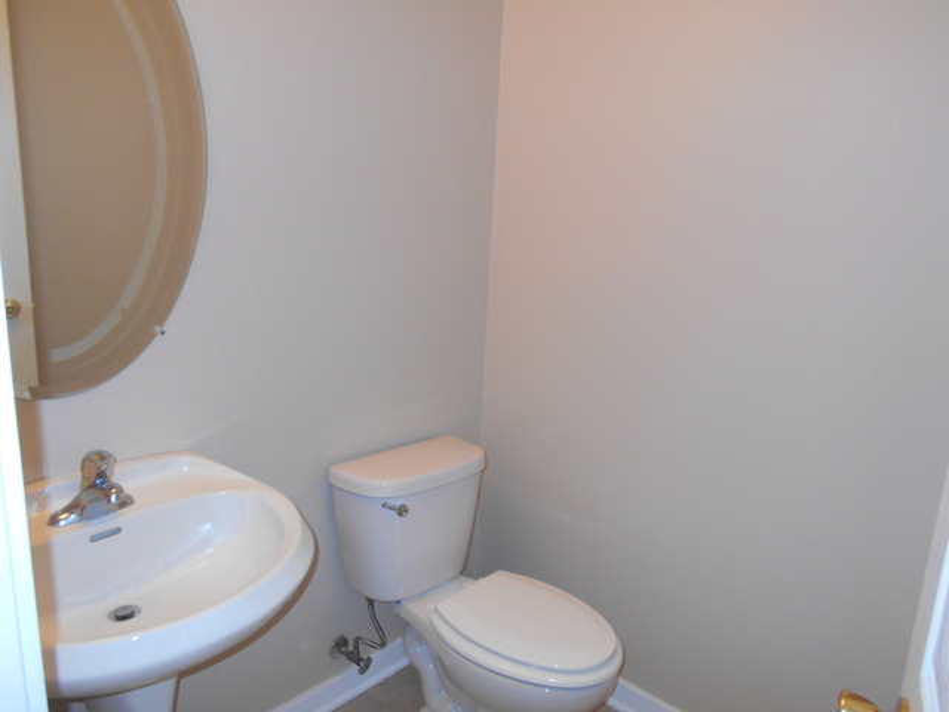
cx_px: 474
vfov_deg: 53.1
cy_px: 356
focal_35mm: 26
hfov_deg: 67.3
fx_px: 713
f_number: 3.2
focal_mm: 4.6
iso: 200
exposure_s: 1/25
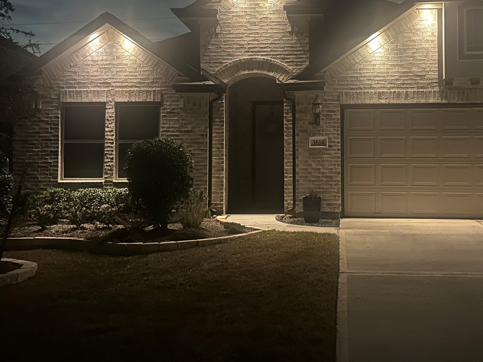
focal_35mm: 40
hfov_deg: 46.4
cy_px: 146
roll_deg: +0.8
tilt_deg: +4.4
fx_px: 558
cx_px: 298
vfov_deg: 35.8
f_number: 1.78
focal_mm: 6.86
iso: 1000
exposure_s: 1/15
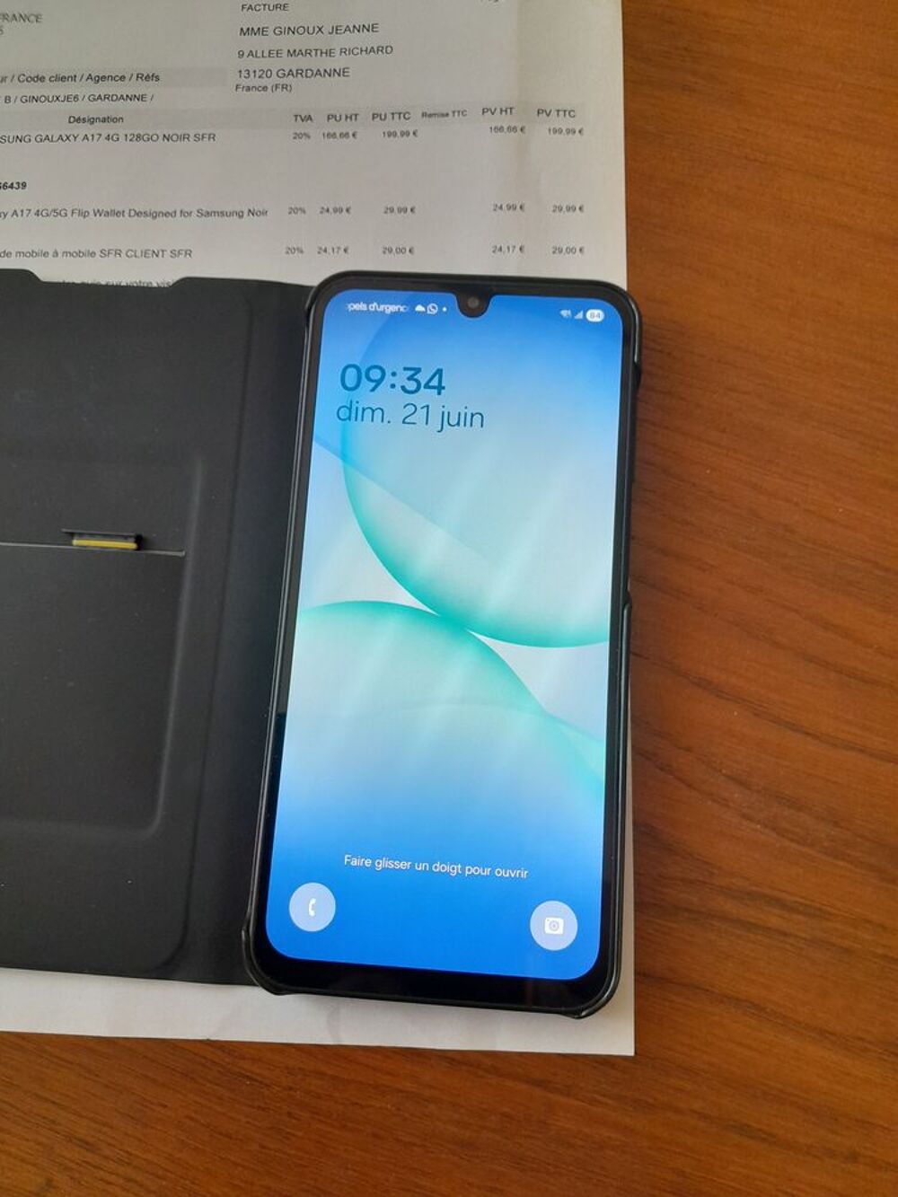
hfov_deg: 51.4
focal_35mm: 27
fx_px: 934
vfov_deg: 65.3
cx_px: 449
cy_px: 598
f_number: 1.8
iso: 200
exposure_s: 1/50
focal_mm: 4
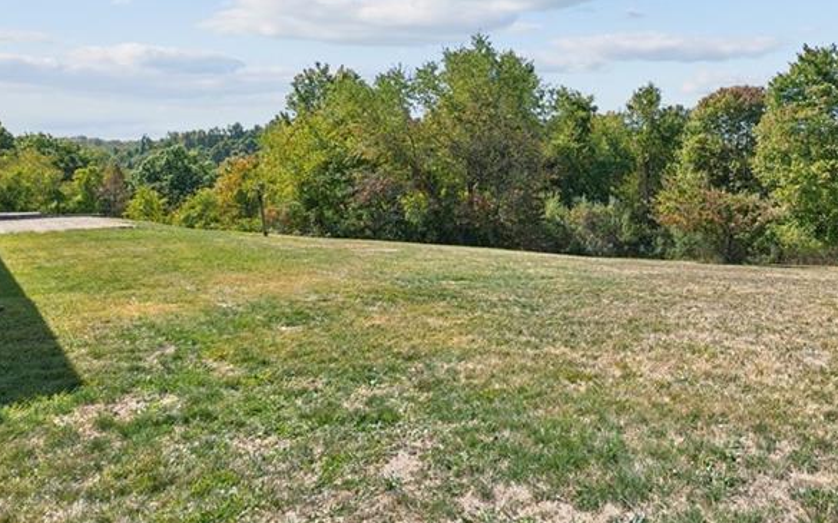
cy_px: 164
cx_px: 569
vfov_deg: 48.2
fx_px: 571
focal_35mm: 25
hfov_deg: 70.2
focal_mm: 14
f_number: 11
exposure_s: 1/13
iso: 50
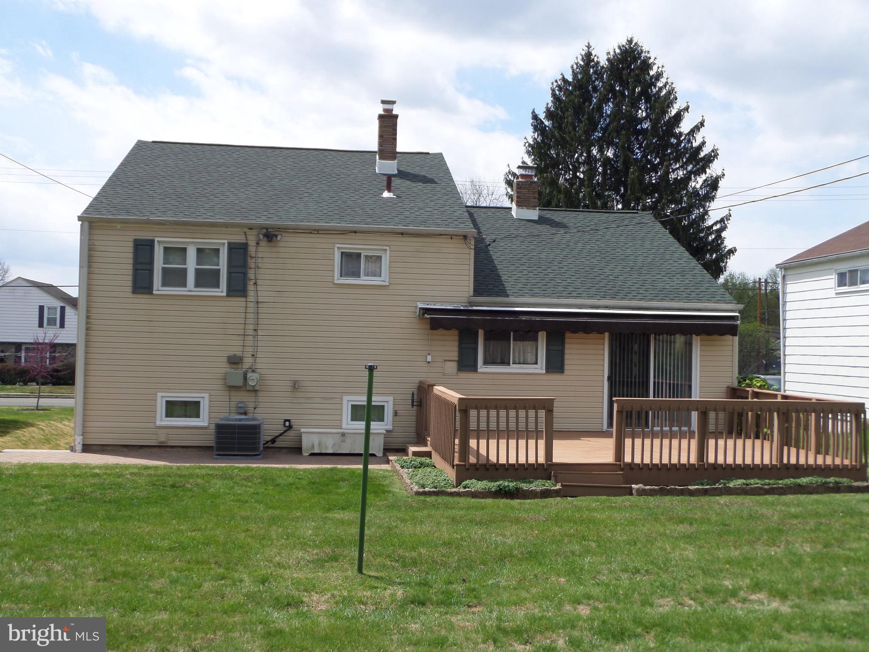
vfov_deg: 35.1
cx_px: 434
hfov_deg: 45.8
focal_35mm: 41
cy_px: 326
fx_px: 1029
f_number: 3.6
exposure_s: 1/1000
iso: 100
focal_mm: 6.8
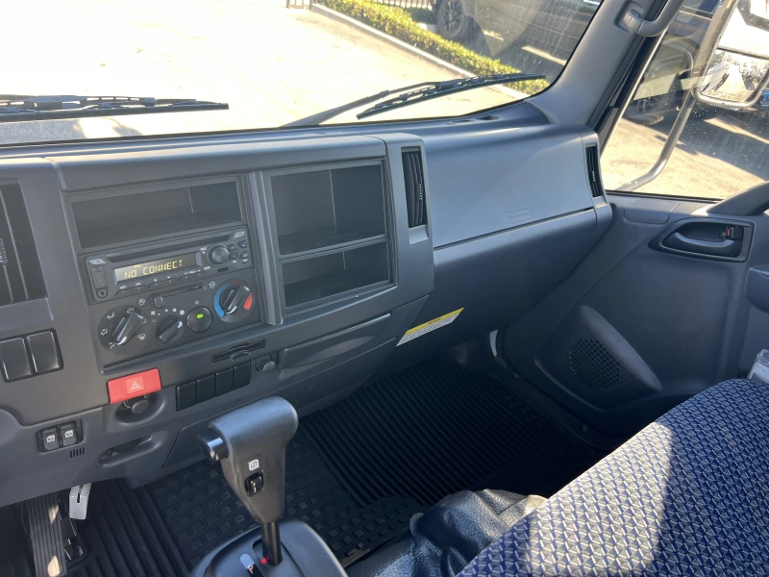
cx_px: 384
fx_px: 578
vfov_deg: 53.1
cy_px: 288
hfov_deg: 67.3
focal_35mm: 26
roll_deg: -13.7
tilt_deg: -33.5
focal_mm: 5.7
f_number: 1.5
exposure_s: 1/121
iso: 40
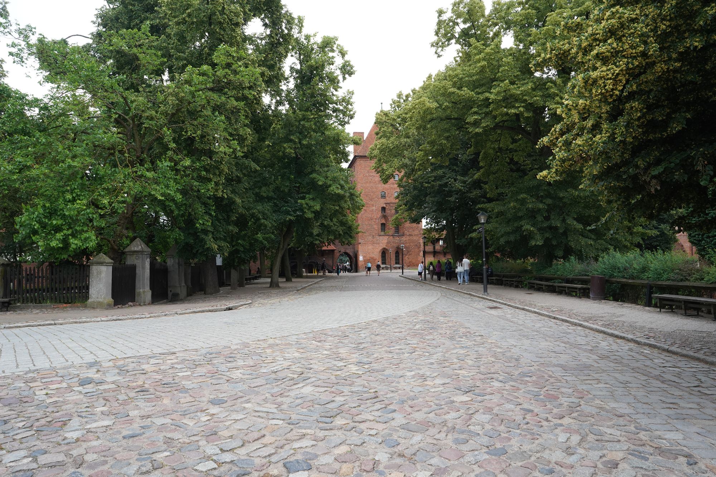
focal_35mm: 24
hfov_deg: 73.7
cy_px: 238
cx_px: 358
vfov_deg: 53.1
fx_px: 477
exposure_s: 1/100
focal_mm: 24
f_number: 13
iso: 800
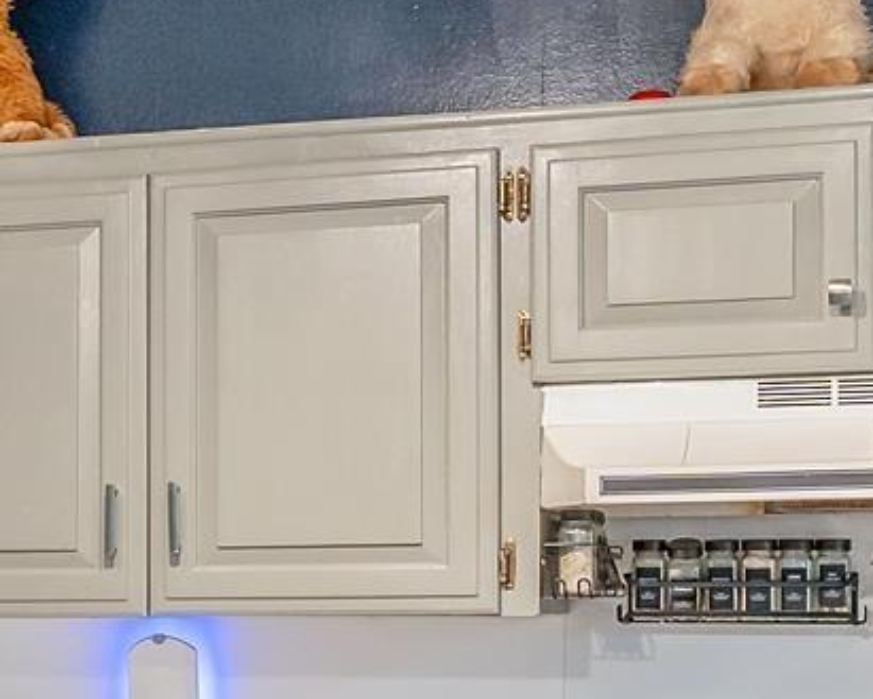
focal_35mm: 97
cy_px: 585
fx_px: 2507
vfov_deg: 15.7
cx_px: -166
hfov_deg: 18.7
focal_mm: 17
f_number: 8
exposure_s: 1/6
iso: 800
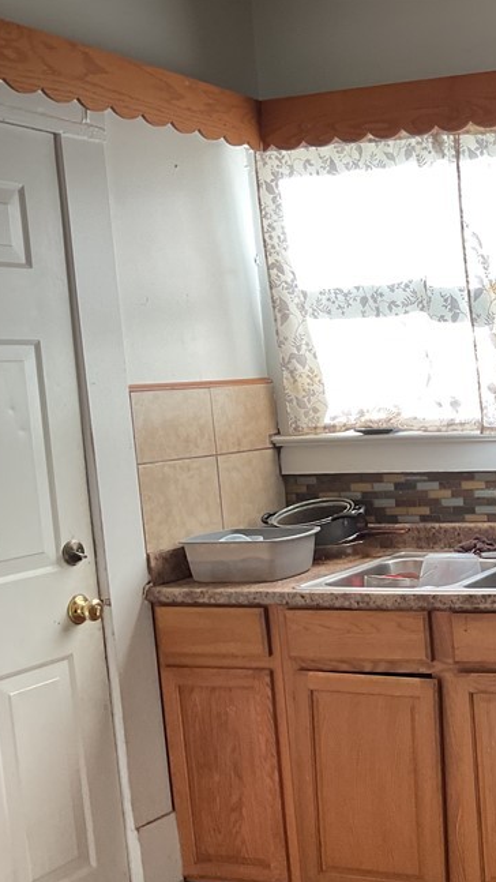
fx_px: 1169
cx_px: 679
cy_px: 515
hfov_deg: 21.3
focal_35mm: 50
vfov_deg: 41.2
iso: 50
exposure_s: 1/60
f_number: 1.8
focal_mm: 3
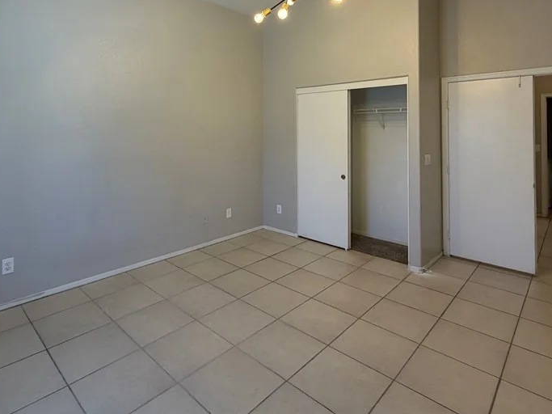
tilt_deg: +1.6
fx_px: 335
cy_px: 123
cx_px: 260
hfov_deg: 78.9
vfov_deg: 61.1
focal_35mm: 21
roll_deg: +0.7
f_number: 2.2
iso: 200
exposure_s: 1/120
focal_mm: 2.22
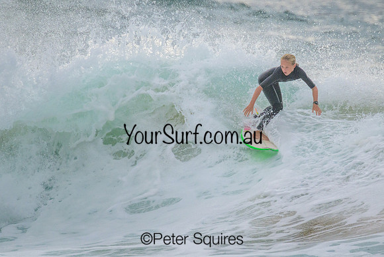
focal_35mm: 1101
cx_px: 228
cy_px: 105
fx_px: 11742
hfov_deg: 1.9
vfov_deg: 1.3
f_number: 11
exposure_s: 1/2000
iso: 1250
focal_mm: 800
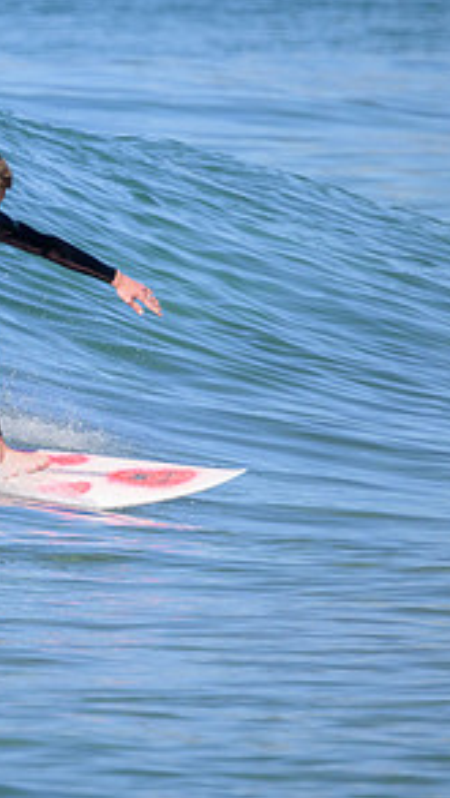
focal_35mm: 1329
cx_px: -316
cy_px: 306
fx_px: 28167
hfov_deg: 0.9
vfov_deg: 1.6
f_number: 11
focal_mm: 640
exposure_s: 1/2000
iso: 1100
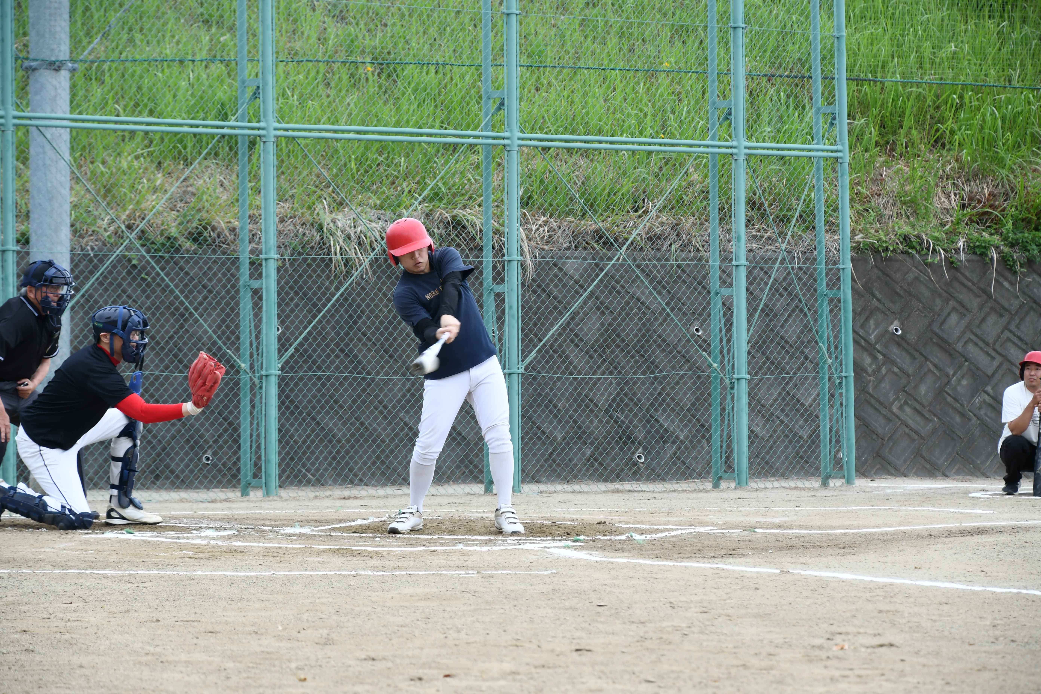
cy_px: 347
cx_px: 520
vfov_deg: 8.7
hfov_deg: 13.1
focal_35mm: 157
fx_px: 4540
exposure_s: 1/500
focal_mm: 105
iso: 400
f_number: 7.1
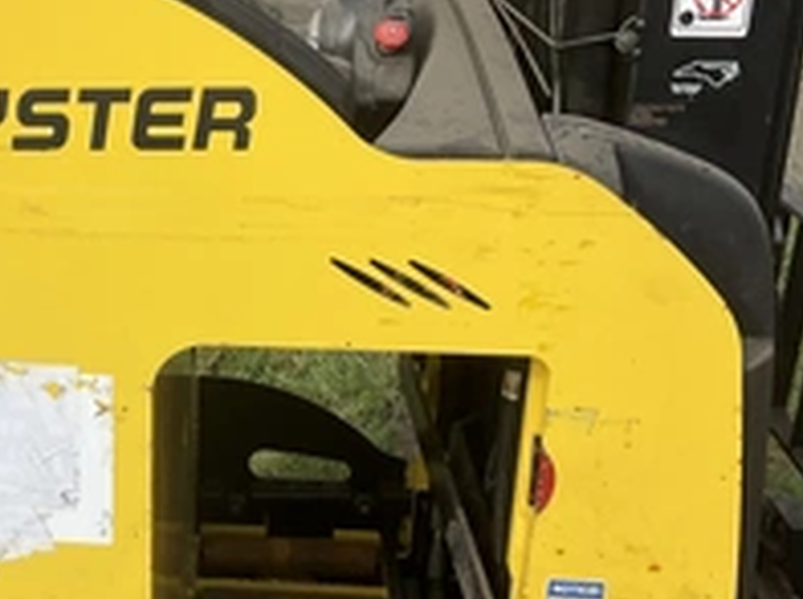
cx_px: 122
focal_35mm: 59
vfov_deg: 24.7
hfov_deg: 31.6
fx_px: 1366
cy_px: 367
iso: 25
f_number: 1.8
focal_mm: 3
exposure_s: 1/1786
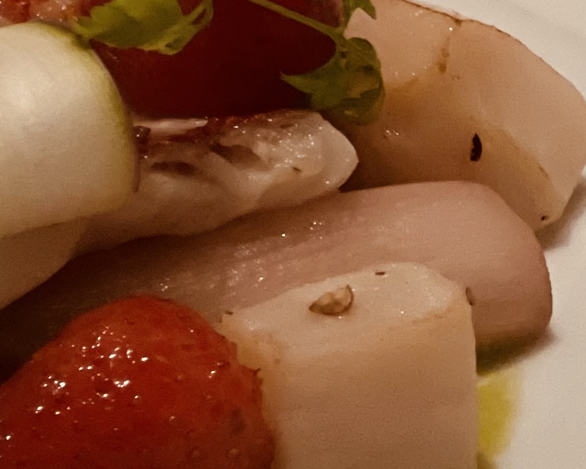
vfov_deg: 5.0
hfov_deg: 6.2
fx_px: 5360
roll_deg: +1.5
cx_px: -379
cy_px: 73
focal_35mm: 309
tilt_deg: -29.5
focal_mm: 9
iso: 500
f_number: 2.8
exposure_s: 1/15
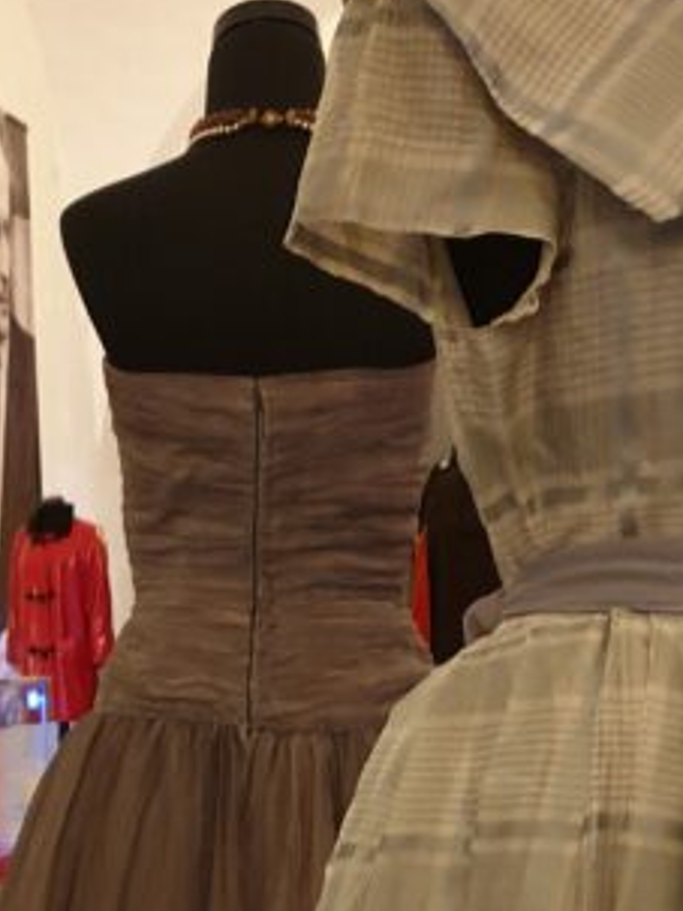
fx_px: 2317
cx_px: 165
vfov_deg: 20.3
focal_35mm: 88
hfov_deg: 16.7
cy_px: 1206
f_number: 1.5
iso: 250
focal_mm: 4.3
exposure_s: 1/50
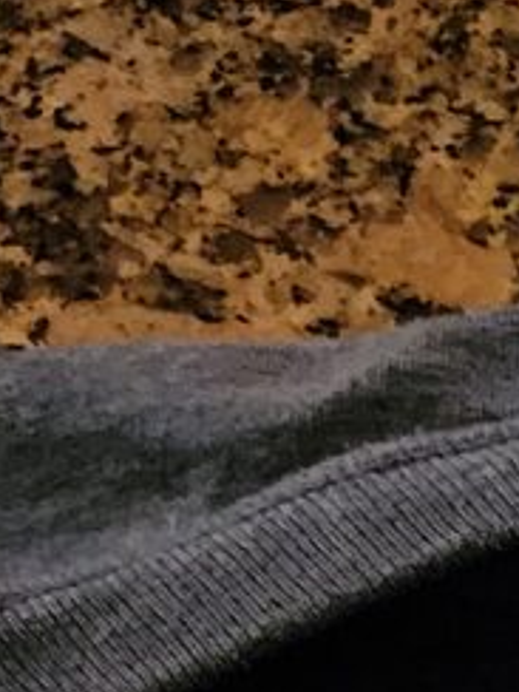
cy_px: 2161
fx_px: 3019
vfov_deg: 9.6
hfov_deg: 8.8
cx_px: 1279
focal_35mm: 151
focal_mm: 6.4
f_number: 1.8
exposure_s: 1/24
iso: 1000
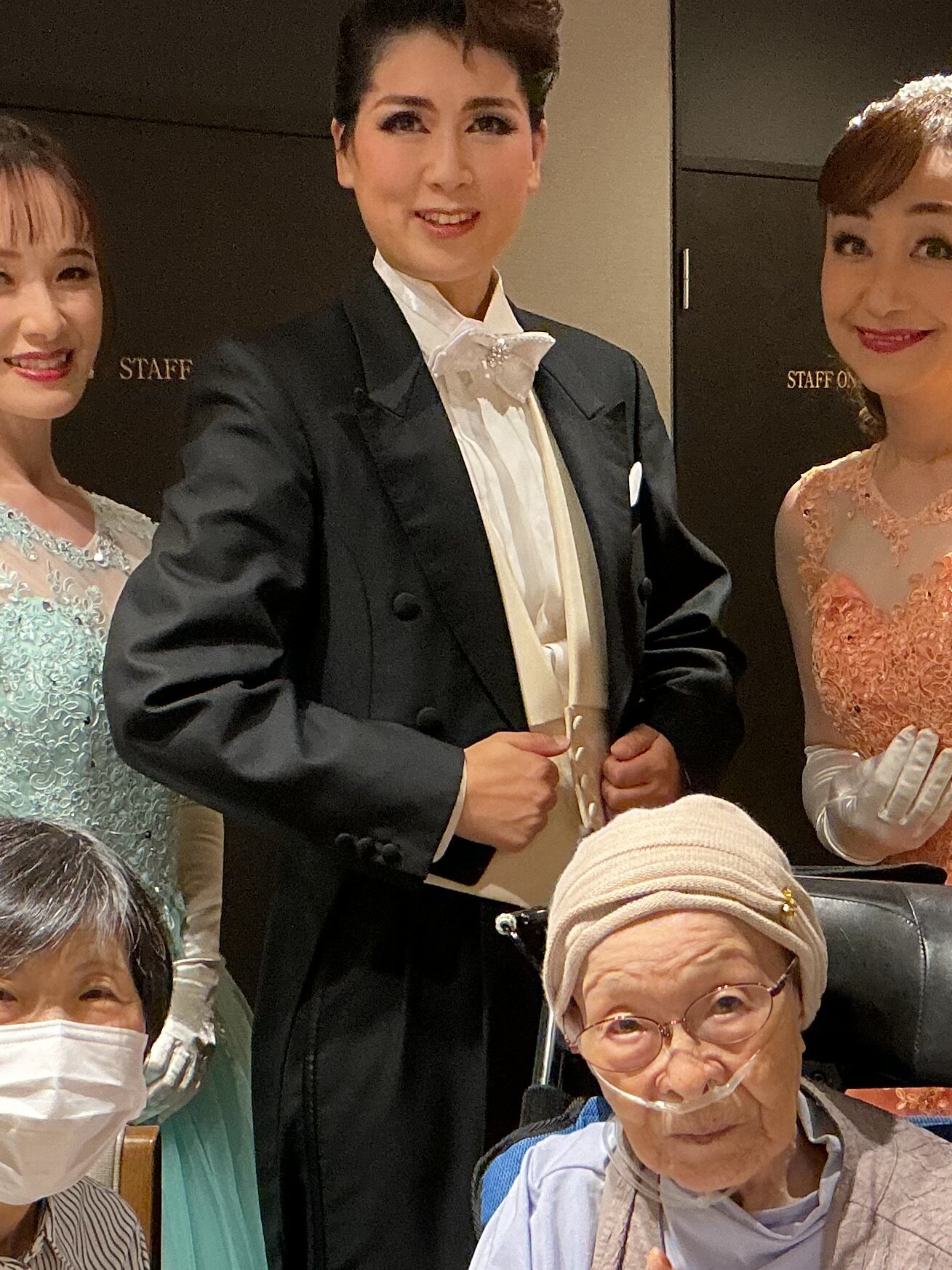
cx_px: 547
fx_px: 2457
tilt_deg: -8.3
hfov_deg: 21.9
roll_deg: +1.6
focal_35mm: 67
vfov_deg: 28.9
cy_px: 795
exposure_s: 1/60
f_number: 1.8
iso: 125
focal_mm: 3
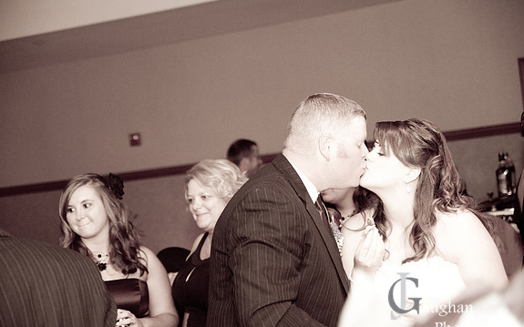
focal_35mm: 77
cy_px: 166
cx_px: 262
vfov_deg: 16.9
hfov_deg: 26.8
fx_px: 1099
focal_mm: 50
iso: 1600
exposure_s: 1/60
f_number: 2.8
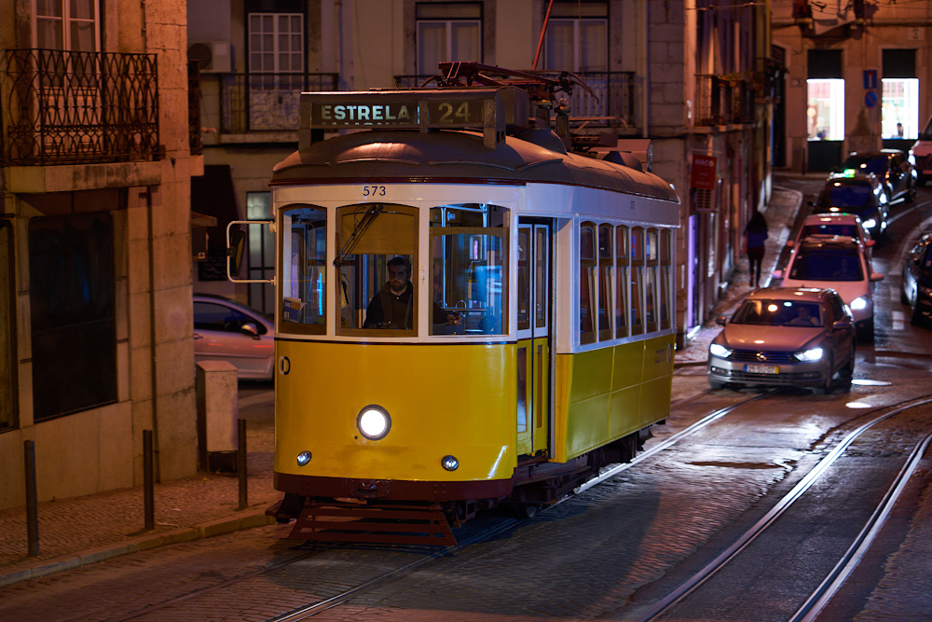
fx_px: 2201
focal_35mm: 85
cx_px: 466
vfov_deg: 16.1
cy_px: 311
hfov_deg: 23.9
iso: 800
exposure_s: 1/50
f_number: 2.8
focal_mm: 85
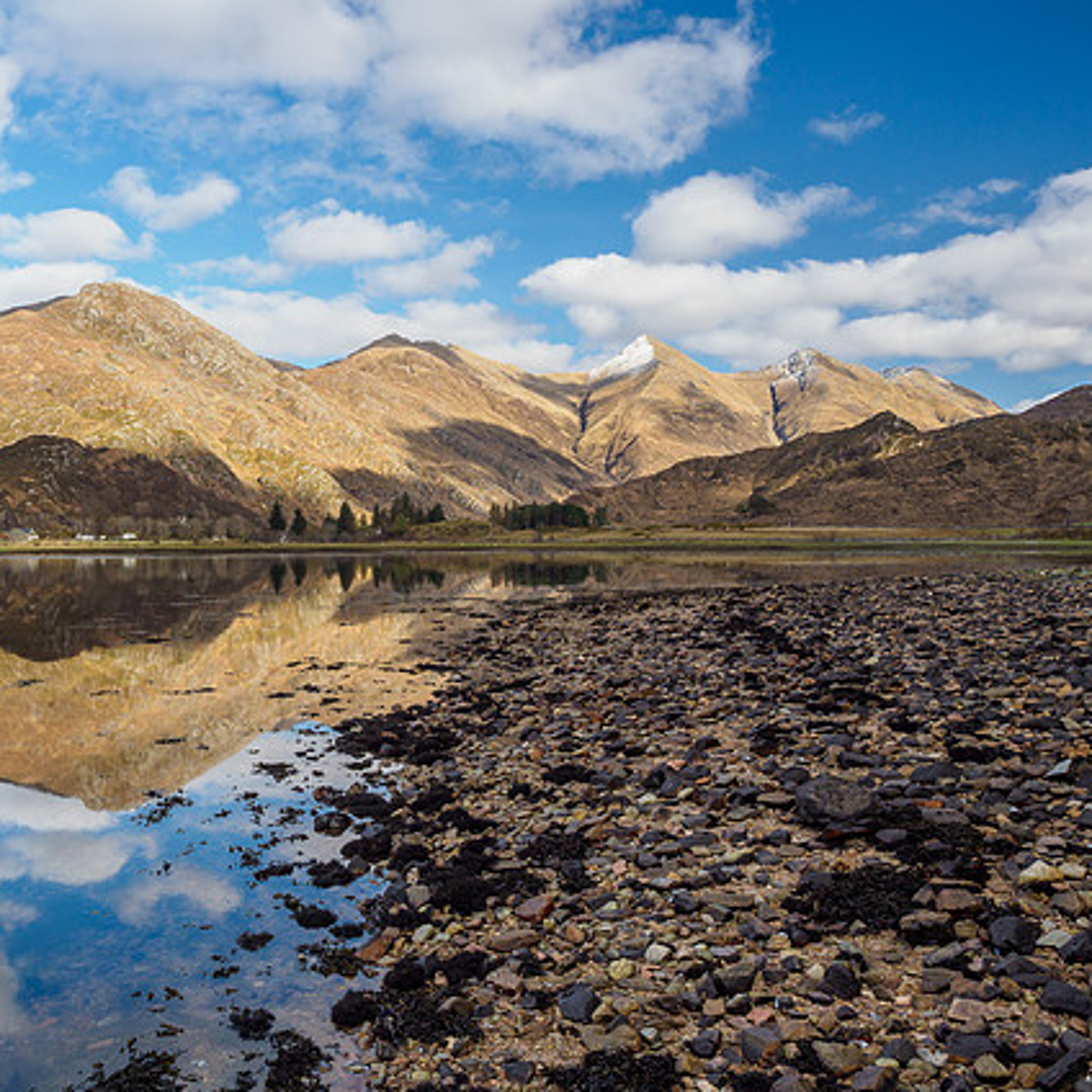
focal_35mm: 29
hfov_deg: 54.5
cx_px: 366
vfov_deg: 55.6
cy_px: 550
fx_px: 1035
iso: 200
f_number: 7.1
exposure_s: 1/100
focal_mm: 12
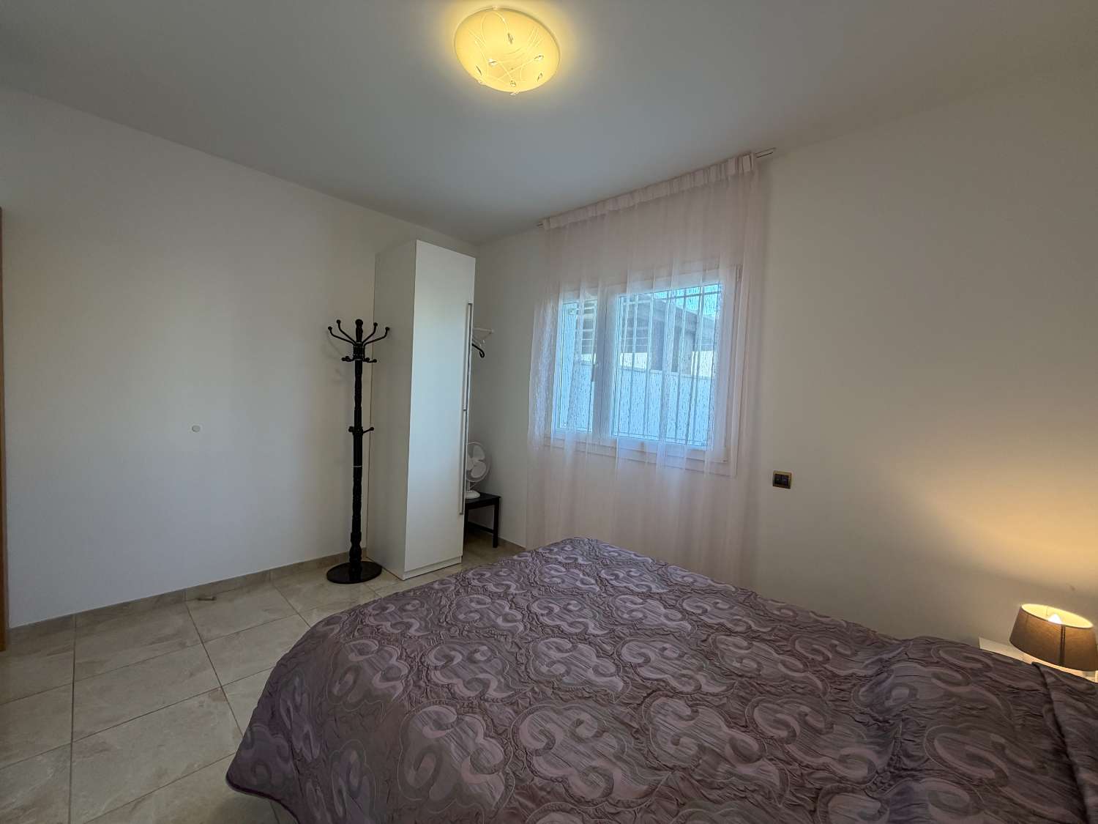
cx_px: 549
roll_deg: -2.7
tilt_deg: -2.8
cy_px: 412
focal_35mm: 14
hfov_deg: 102.1
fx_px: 444
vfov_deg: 85.7
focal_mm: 2.22
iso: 125
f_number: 2.2
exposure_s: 1/100
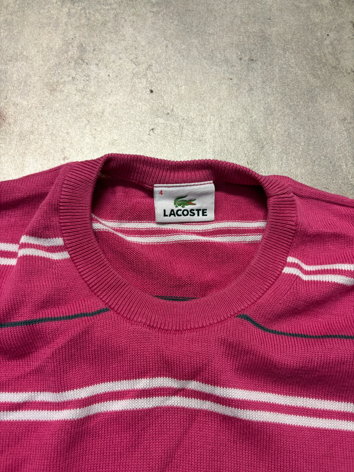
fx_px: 355
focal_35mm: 26
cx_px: 177
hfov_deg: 53.1
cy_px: 236
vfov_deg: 67.3
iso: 125
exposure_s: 1/50
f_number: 1.6
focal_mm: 5.96
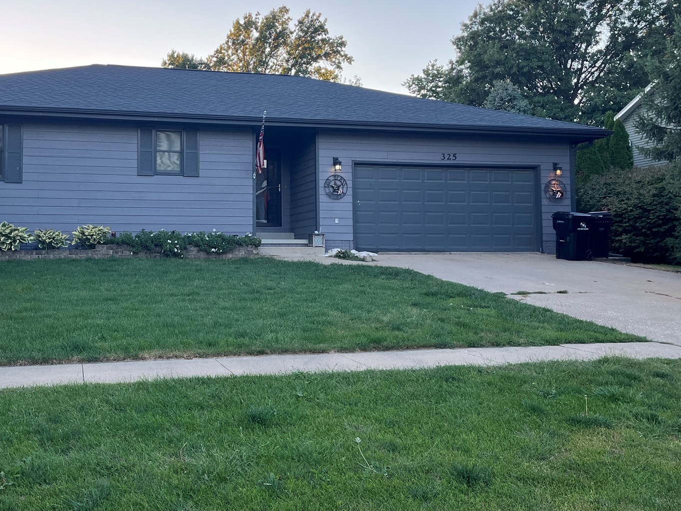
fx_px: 767
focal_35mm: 39
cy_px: 209
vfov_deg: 36.7
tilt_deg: +3.1
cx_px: 248
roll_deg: -0.1
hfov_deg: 47.3
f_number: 1.6
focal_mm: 5.1
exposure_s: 1/437
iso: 50
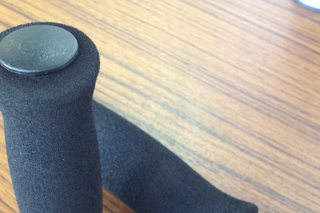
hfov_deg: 30.4
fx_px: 587
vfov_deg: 20.4
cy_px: 172
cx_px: 122
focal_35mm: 66
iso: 200
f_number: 2.4
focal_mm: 4.28
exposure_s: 1/20
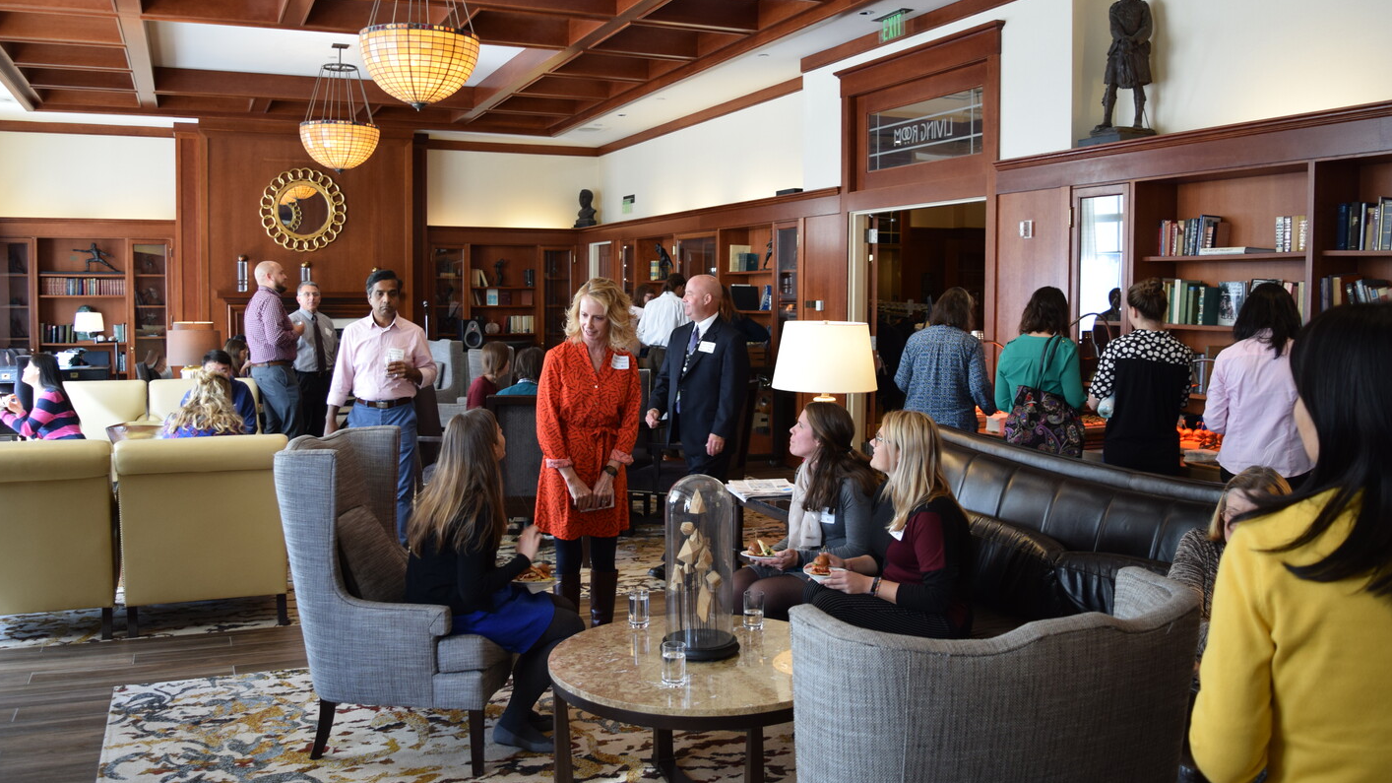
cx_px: 684
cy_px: 367
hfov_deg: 61.0
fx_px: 1181
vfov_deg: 36.7
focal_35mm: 32
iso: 500
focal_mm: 20
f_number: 4
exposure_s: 1/60
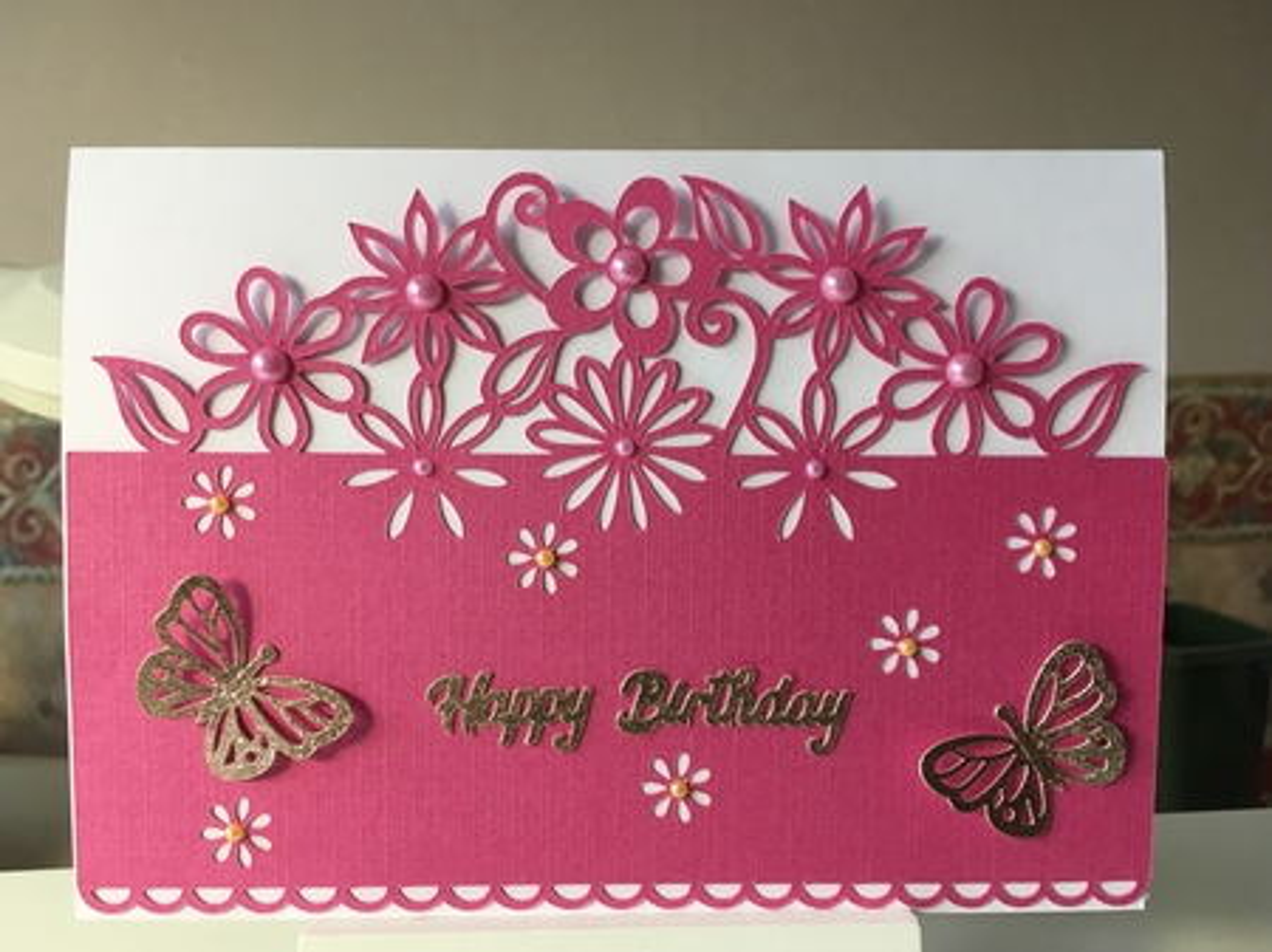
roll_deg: +0.9
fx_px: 1065
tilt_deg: -10.5
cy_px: 476
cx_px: 636
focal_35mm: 29
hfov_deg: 61.7
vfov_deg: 48.2
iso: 50
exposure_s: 1/33
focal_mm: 4.15
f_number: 2.2
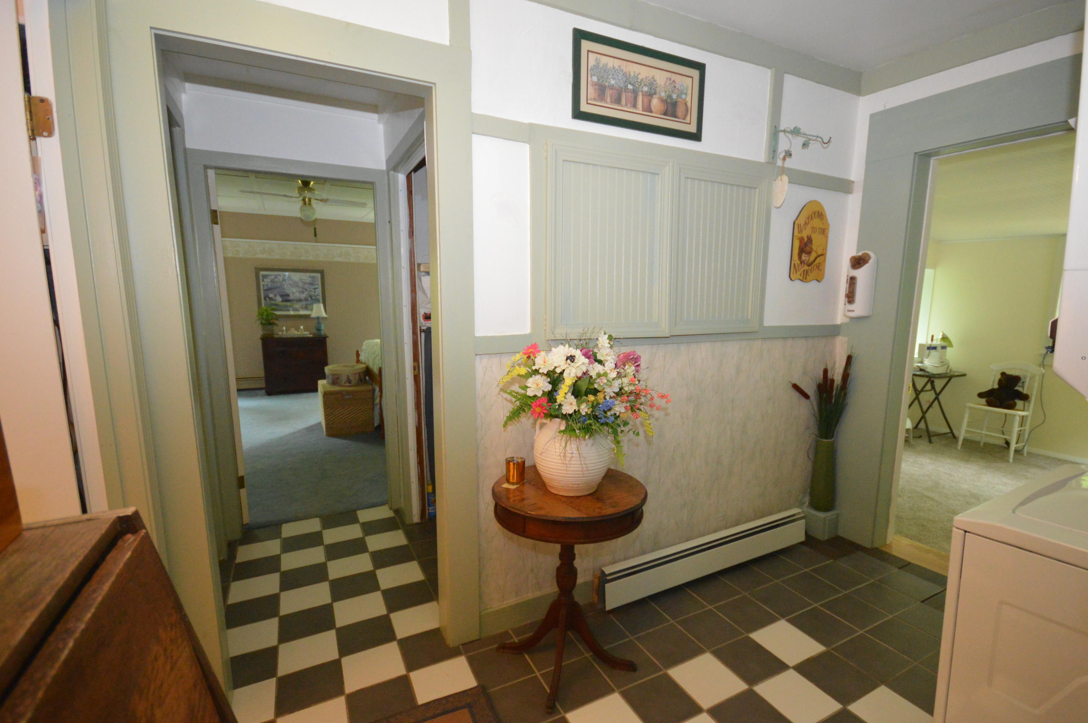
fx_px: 483
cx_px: 571
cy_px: 373
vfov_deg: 73.6
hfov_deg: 96.7
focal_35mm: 16
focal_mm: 10
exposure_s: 1/60
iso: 2500
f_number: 4
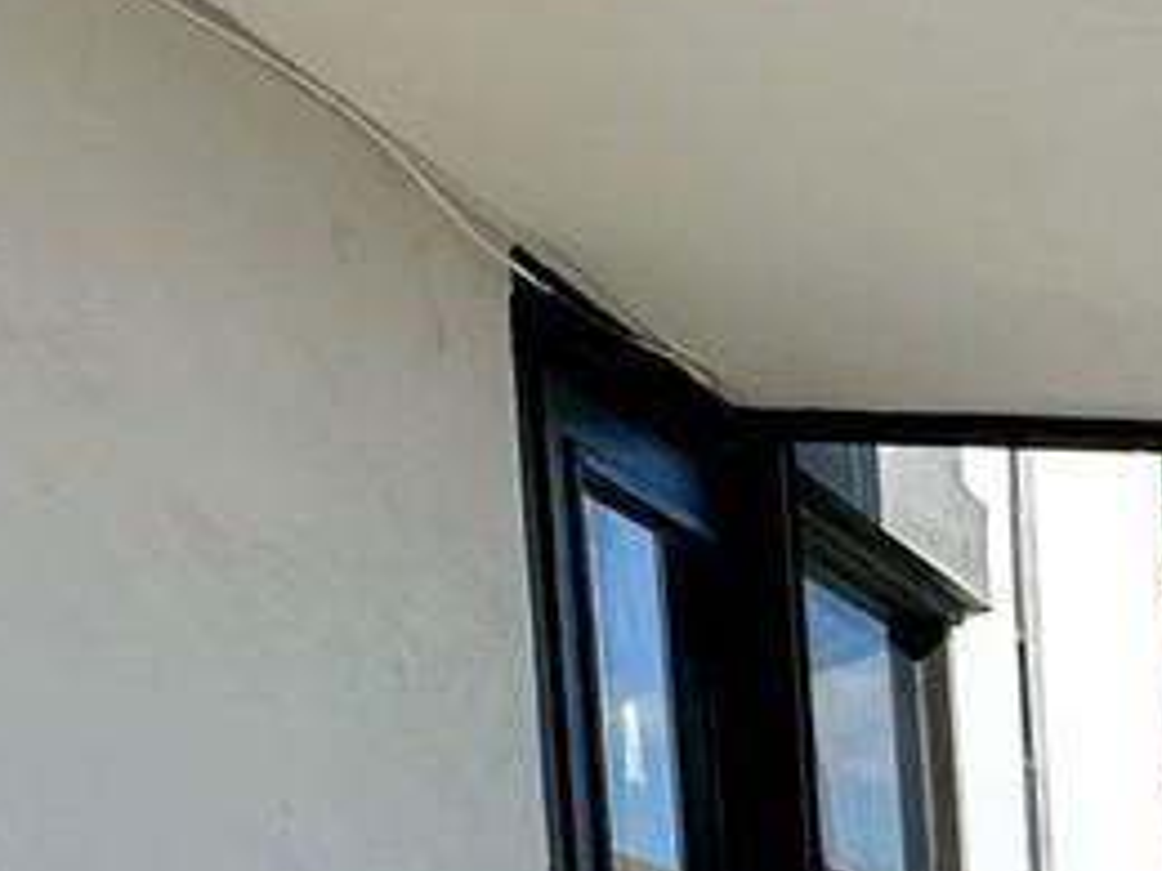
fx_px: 2887
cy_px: 1478
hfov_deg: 17.2
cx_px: 2261
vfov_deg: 15.2
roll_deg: -0.8
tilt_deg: -5.3
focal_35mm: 86
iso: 50
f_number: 2.2
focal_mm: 2.22
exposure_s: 1/1147
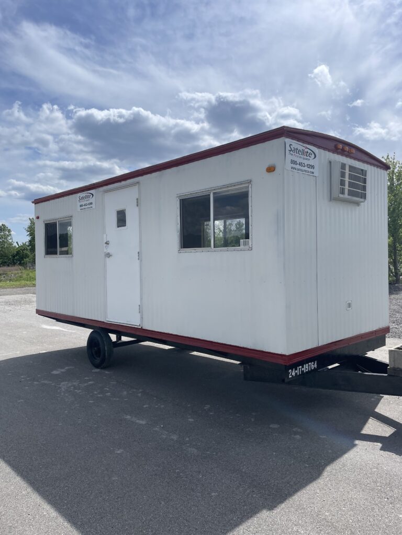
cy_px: 268
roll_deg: +2.3
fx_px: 403
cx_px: 201
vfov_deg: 67.3
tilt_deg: -1.1
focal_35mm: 26
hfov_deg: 53.1
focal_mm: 4.2
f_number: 1.6
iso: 32
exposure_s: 1/7299
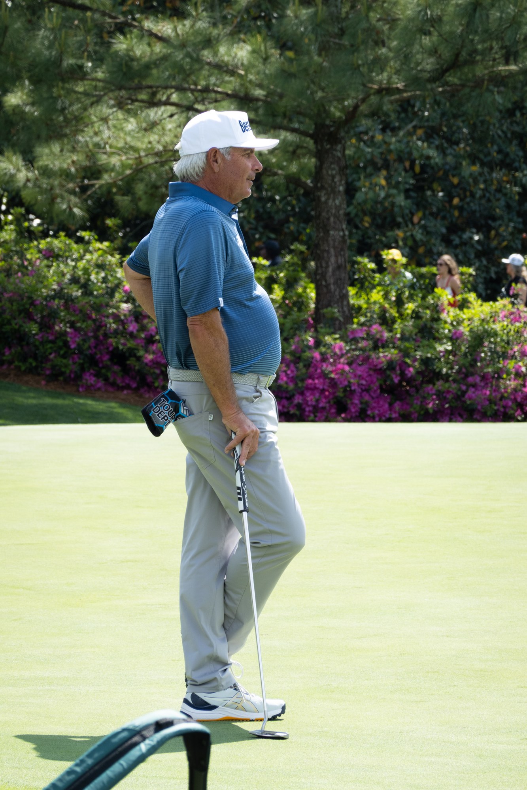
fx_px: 4392
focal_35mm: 200
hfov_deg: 6.9
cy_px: 395
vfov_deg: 10.3
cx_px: 264
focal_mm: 72
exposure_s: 1/200
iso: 100
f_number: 5.6
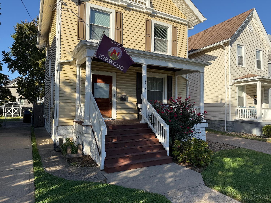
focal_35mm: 24
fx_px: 188
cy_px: 102
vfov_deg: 56.8
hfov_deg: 71.6
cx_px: 136
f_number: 1.78
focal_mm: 6.76
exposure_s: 1/2525
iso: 80
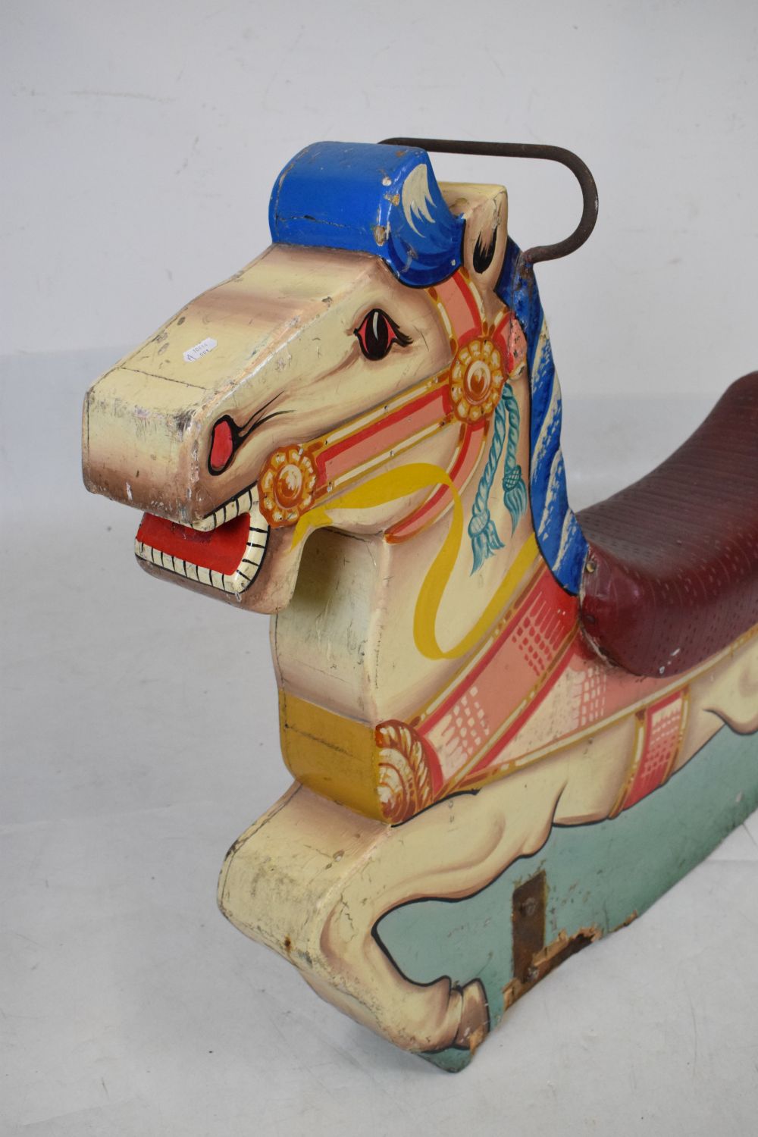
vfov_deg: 47.9
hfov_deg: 33.0
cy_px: 568
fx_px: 1279
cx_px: 379
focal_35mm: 40
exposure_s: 1/200
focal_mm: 27
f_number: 5.6
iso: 3200
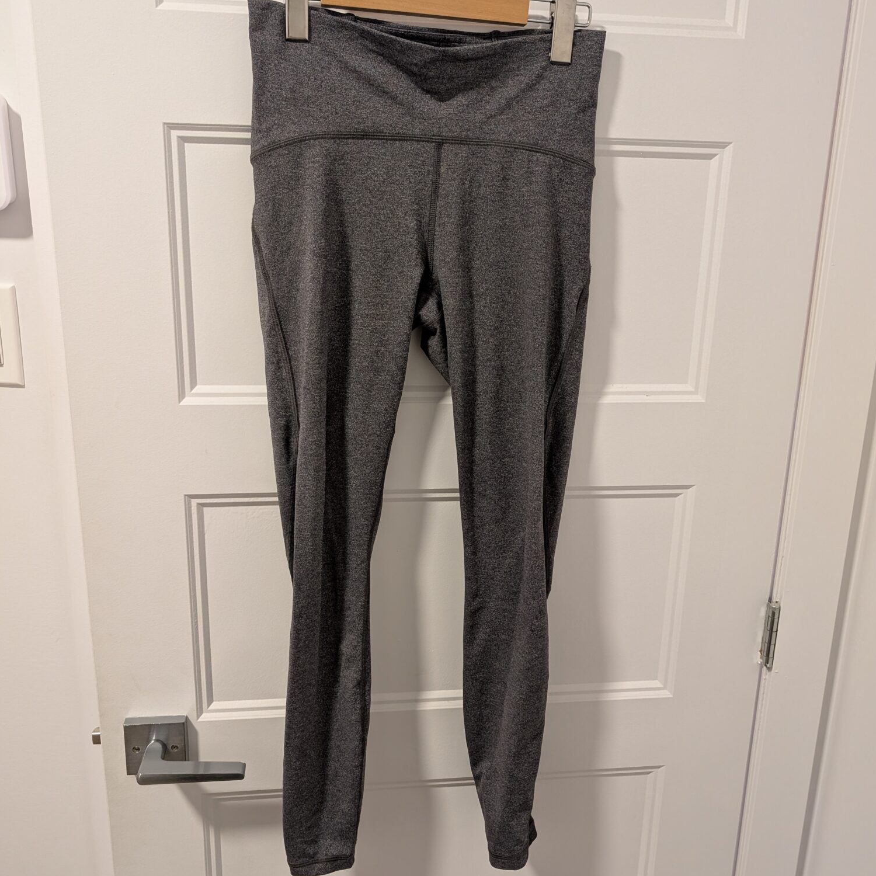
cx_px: 440
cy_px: 438
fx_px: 830
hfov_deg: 55.6
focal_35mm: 29
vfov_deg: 55.6
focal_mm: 6.9
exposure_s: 1/40
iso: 344
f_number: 1.68
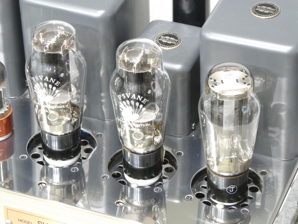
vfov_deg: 11.0
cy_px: 112
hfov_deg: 14.6
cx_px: 149
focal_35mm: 135
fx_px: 1162
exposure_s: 1/2.5
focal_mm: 24.2
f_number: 5.3
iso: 200
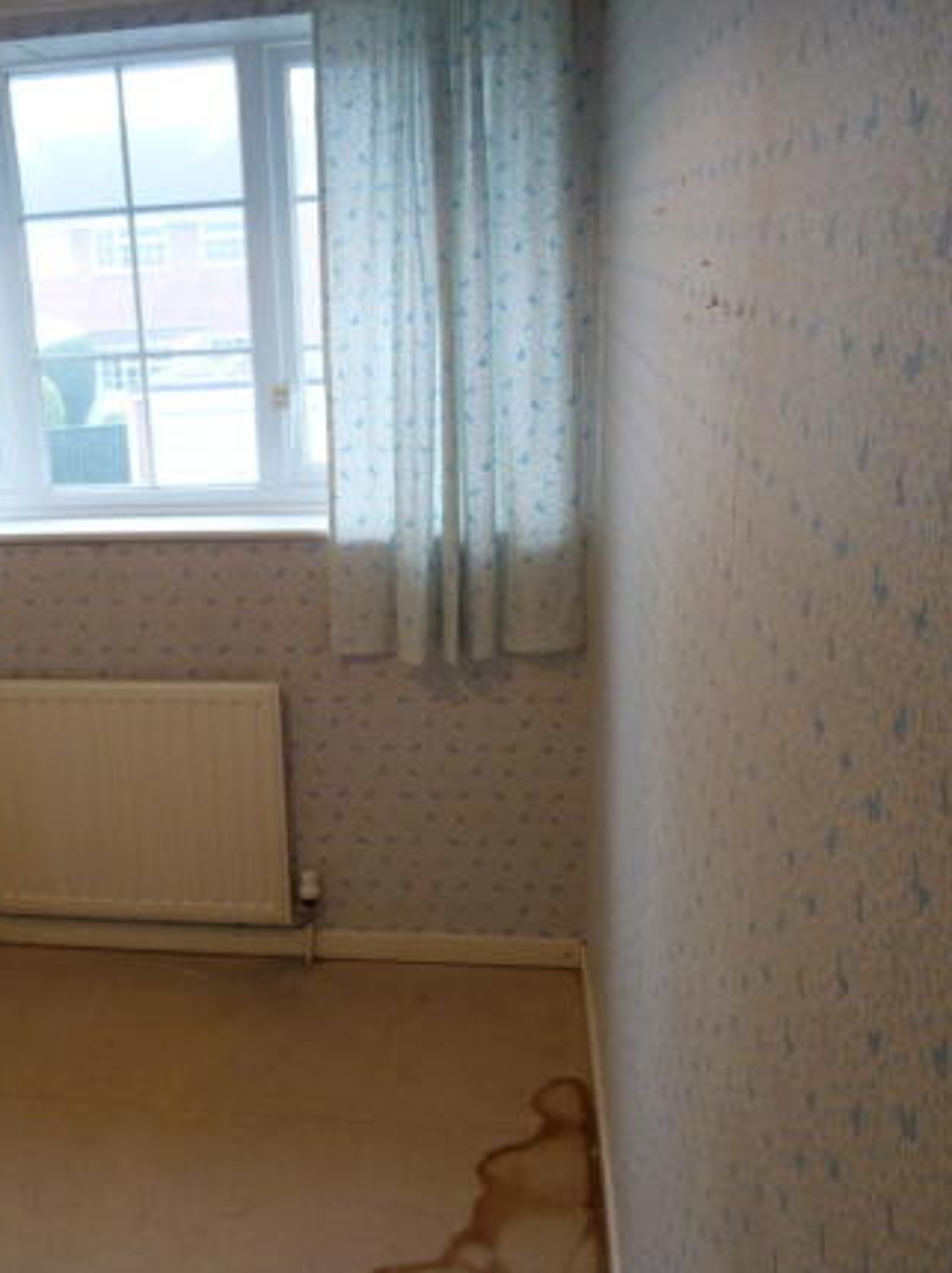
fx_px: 1249
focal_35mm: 34
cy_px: 645
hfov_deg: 40.8
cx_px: 265
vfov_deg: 54.0
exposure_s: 1/60
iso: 250
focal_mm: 4.5
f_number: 3.1
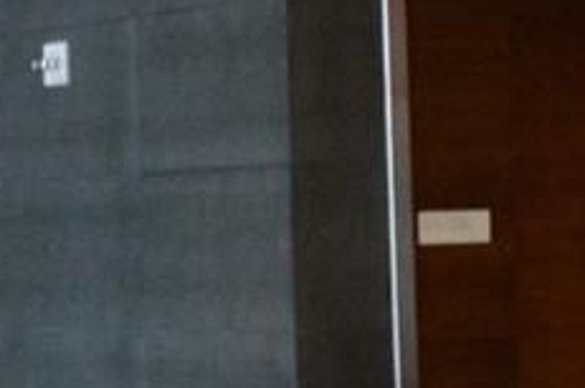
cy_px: 288
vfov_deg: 6.6
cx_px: -1274
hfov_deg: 8.2
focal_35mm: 208
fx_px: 3373
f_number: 3.5
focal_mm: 20
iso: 3200
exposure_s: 1/250
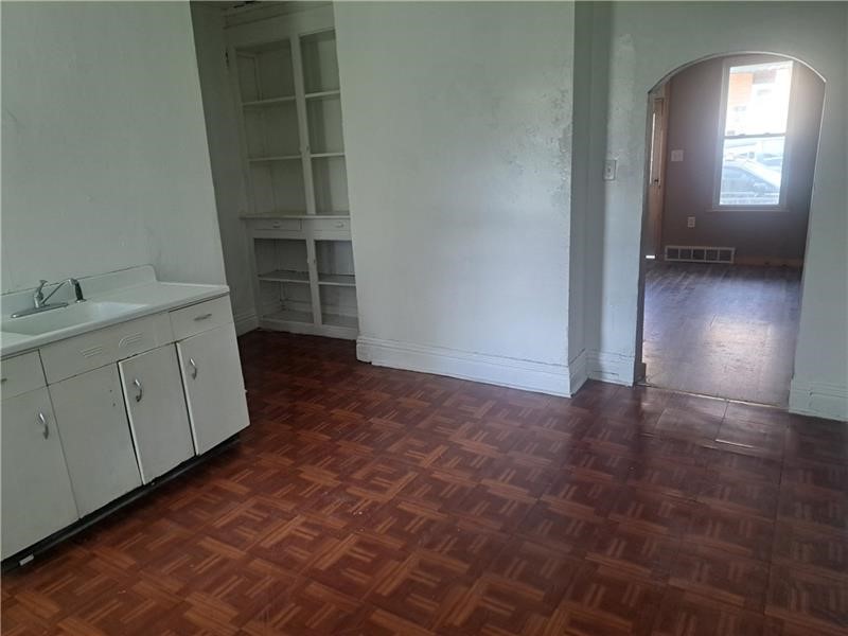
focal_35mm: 24
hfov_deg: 71.6
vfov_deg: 56.8
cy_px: 318
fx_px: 588
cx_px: 424
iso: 125
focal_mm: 5.23
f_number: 1.8
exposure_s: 1/60
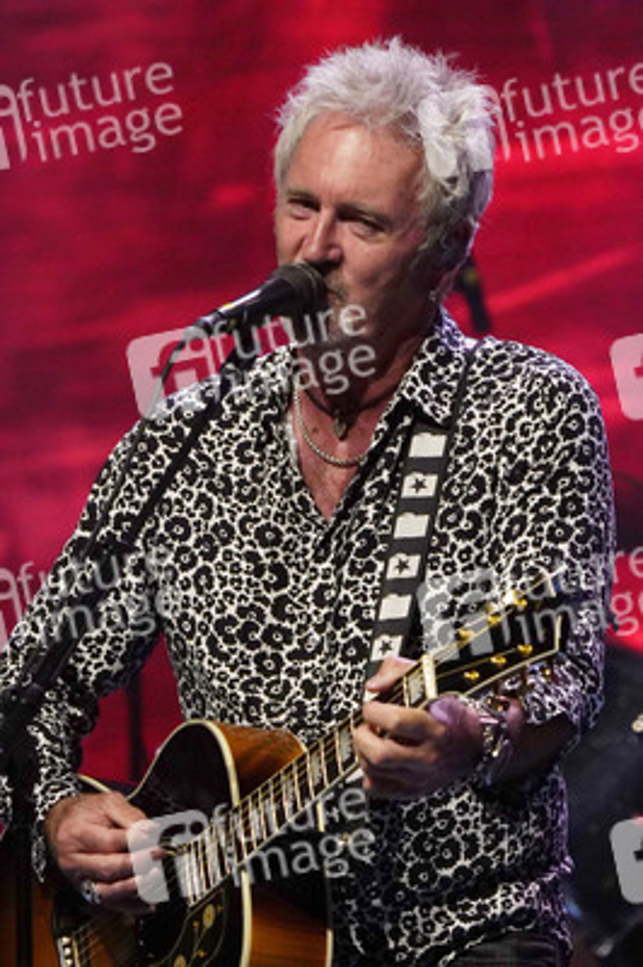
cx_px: 322
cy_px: 484
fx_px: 11835
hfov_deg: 3.1
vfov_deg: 4.7
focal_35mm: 441
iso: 3200
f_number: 6.3
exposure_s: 1/160
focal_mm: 441
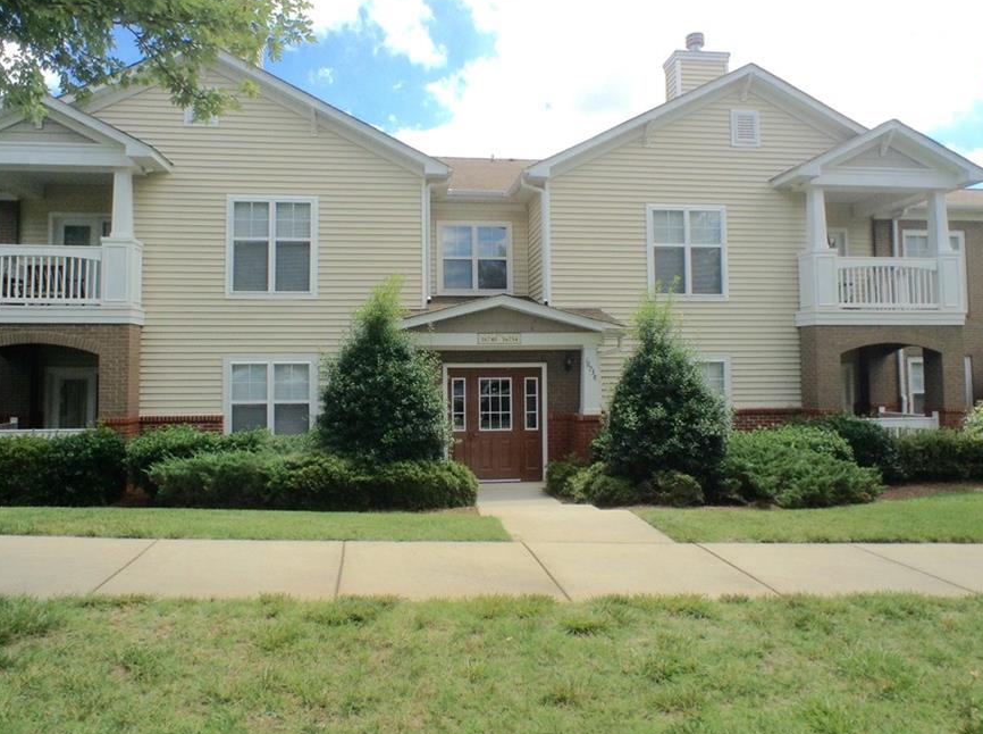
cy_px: 345
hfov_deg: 47.9
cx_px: 465
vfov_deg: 36.7
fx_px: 1105
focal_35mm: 39
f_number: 2.4
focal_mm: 3.3
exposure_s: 1/673
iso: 25
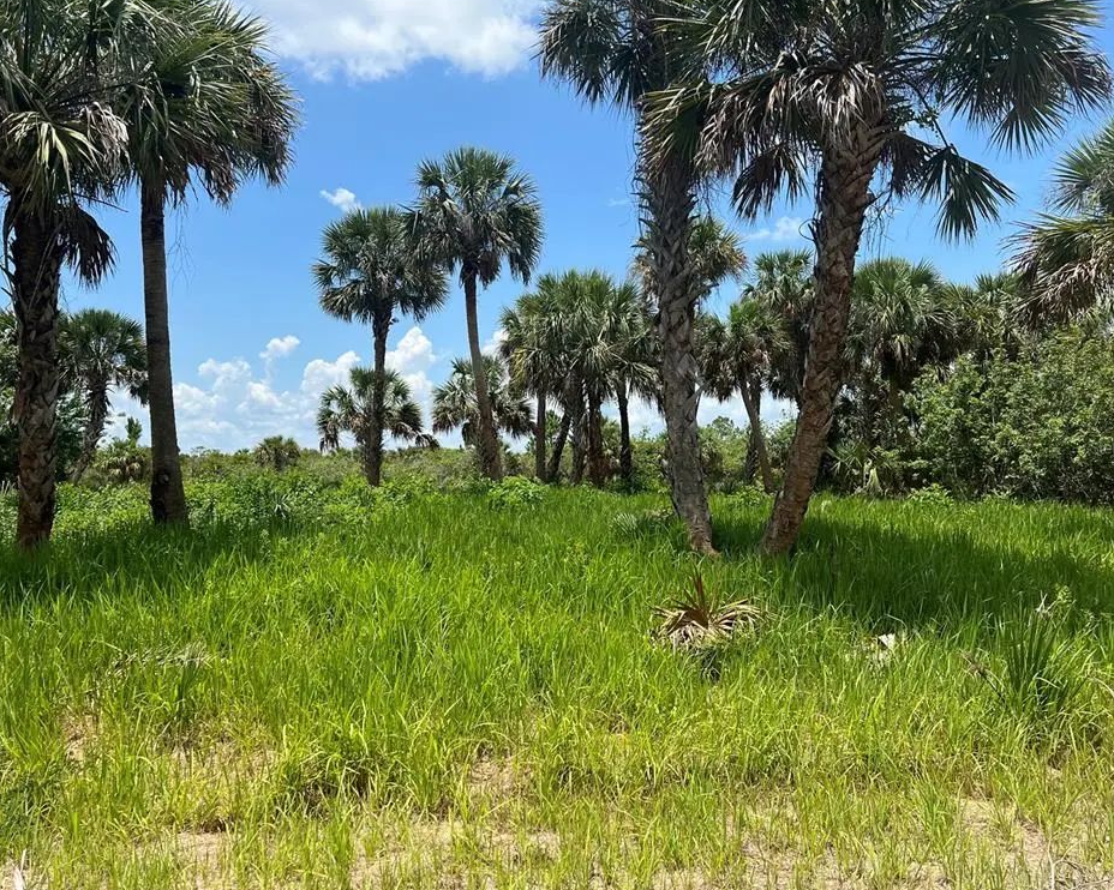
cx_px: 549
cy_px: 447
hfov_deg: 62.2
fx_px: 923
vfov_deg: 51.5
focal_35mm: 28
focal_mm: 5.7
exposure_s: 1/3704
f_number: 1.5
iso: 50
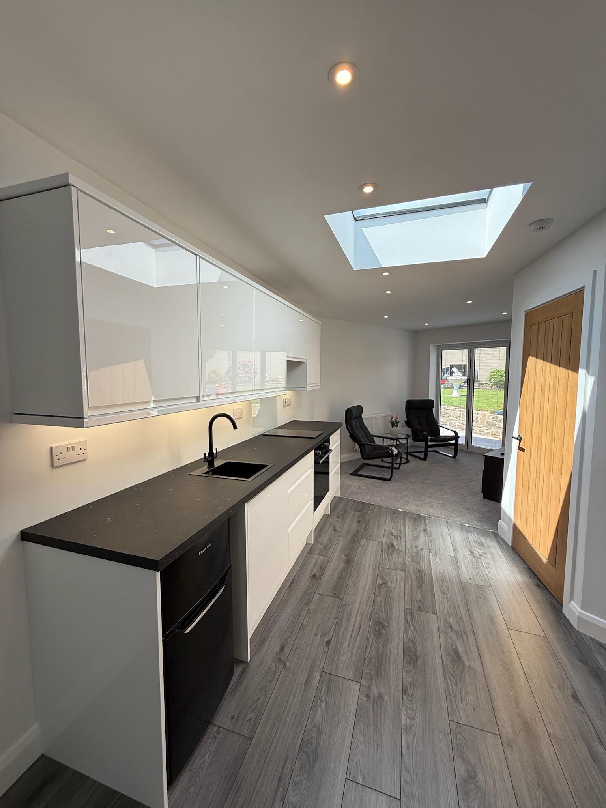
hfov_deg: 85.7
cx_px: 303
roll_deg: -0.8
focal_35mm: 14
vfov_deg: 102.1
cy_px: 404
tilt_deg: -3.7
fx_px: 327
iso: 64
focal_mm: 2.22
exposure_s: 1/290
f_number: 2.2
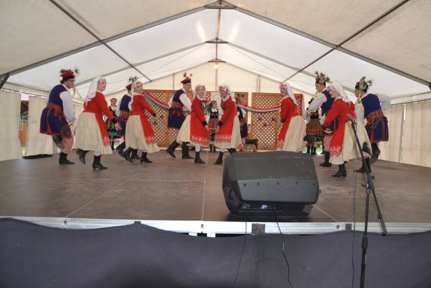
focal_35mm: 27
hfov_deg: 67.4
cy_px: 144
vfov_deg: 47.9
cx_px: 216
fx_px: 323
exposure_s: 1/60
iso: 1400
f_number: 3.5
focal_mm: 18
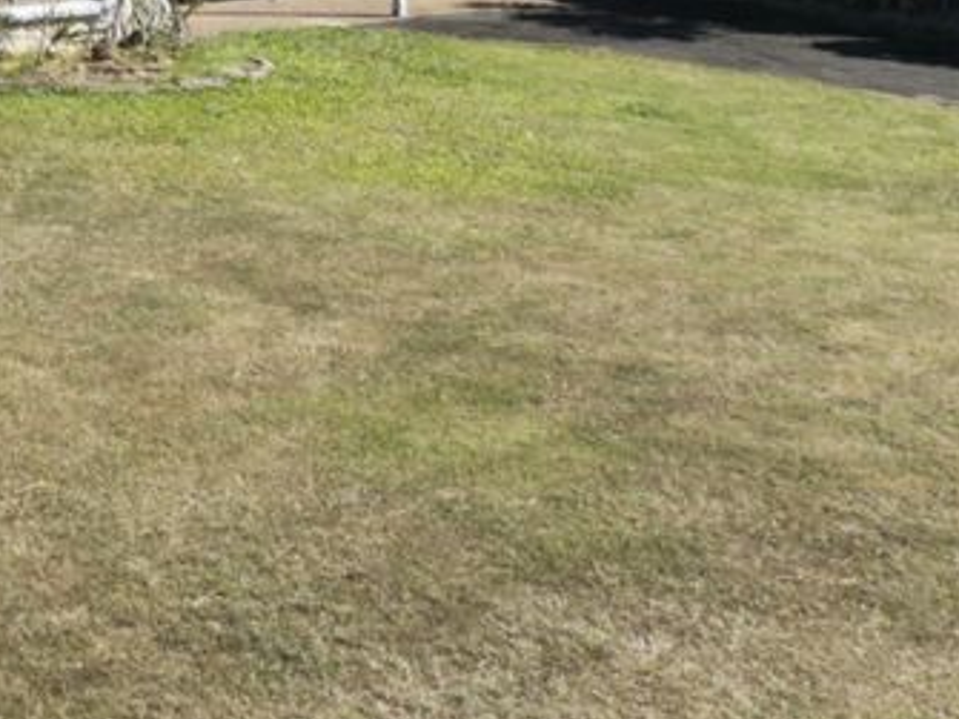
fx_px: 2382
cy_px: -329
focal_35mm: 86
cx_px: -644
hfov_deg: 18.8
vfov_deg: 15.9
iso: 100
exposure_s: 1/1600
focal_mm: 12.29
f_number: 2.8
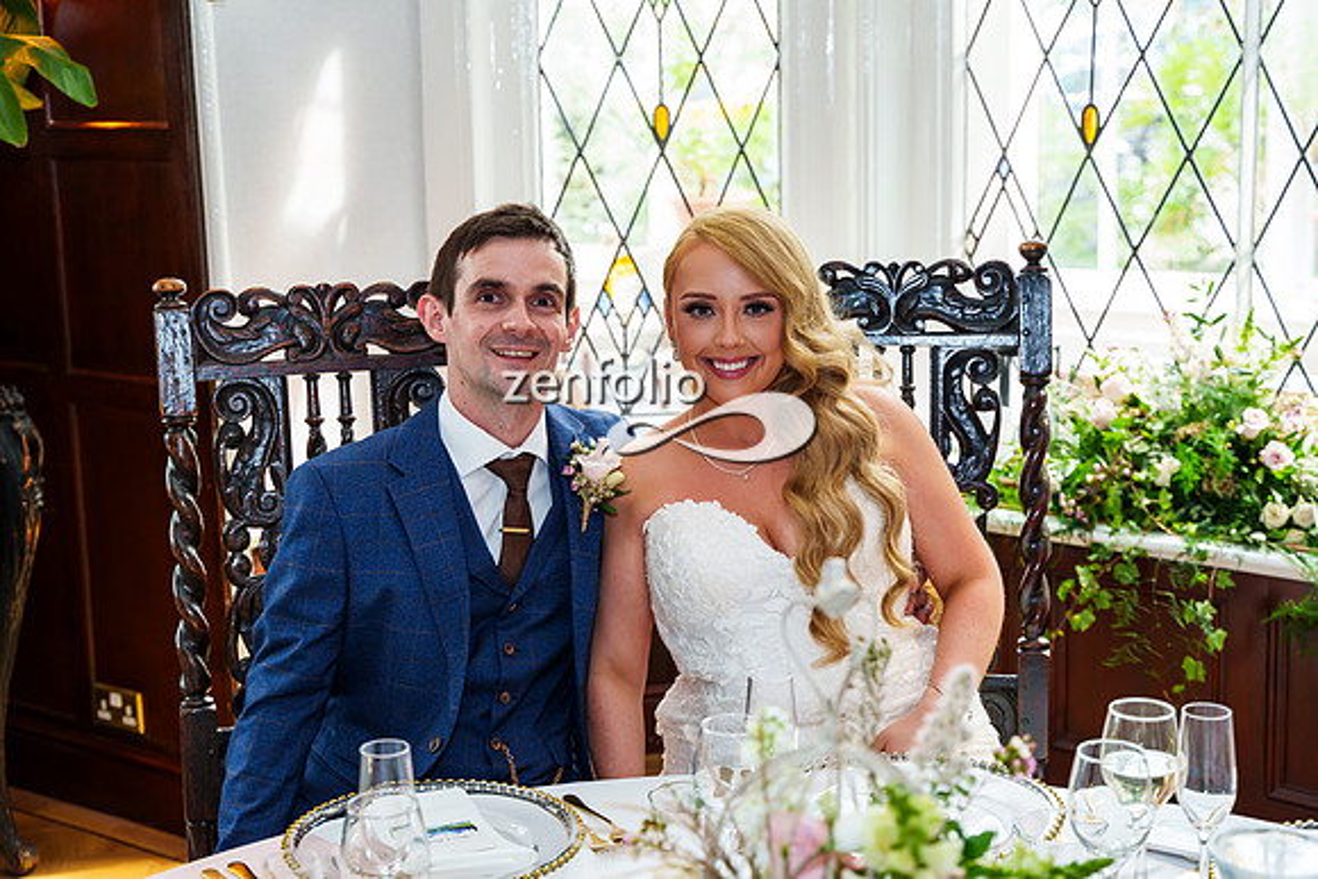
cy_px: 381
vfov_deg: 24.9
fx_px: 1992
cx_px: 655
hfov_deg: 36.6
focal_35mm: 54
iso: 800
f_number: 3.5
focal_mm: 48
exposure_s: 1/250
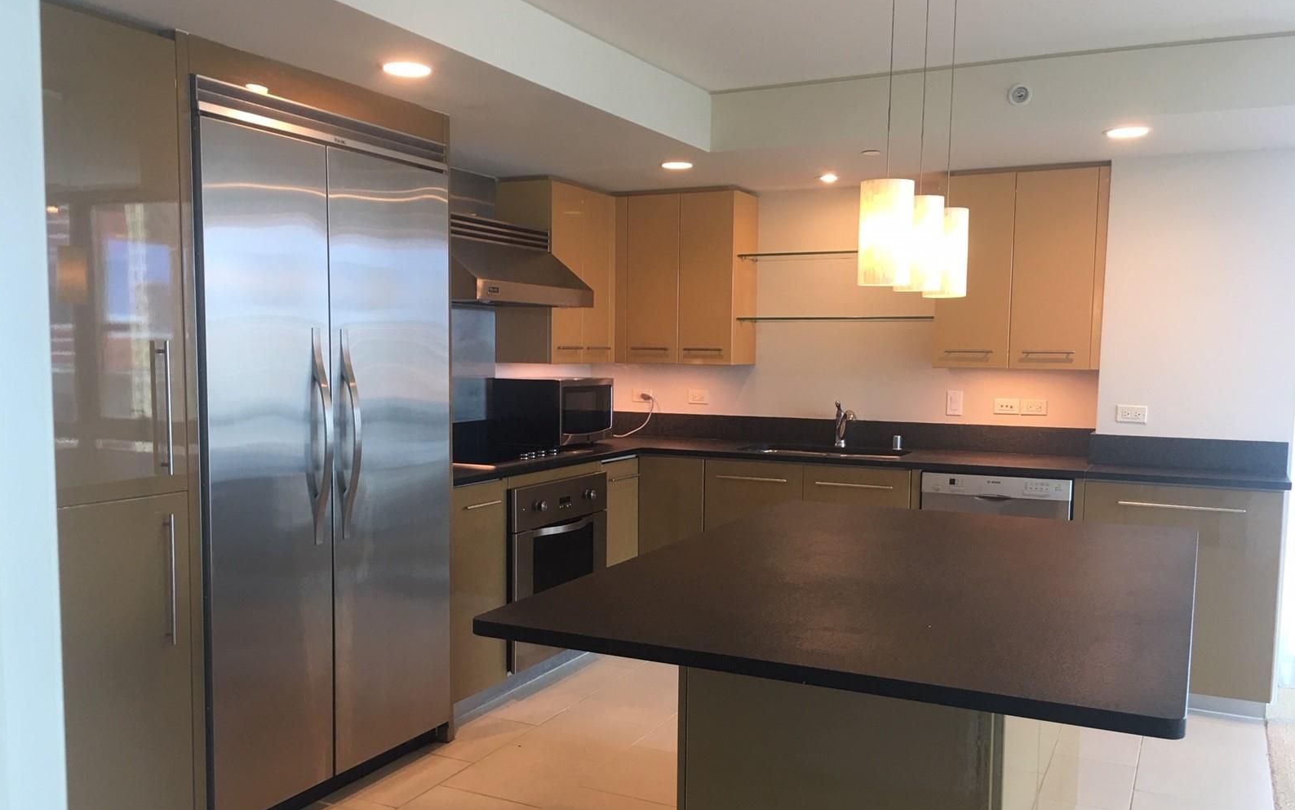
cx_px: 645
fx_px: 1094
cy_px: 460
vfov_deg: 40.5
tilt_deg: -3.6
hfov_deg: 61.2
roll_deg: -0.9
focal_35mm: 31
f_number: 2.2
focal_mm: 4.15
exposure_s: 1/15
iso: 25
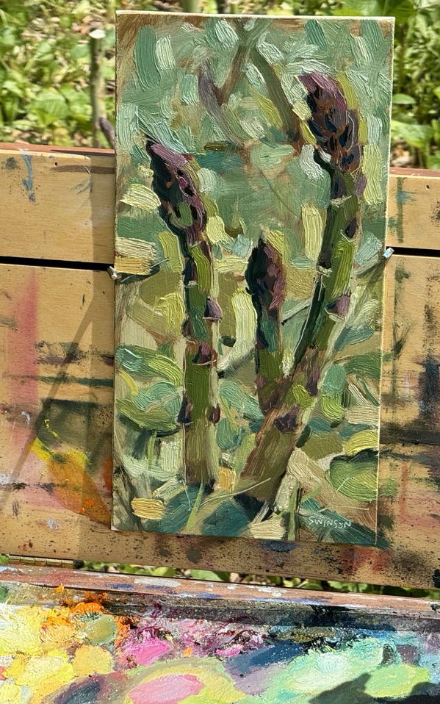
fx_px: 3261
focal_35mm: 170
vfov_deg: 12.3
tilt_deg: -24.2
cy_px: 352
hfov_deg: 7.7
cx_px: 30
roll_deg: +2.6
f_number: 2.8
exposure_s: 1/1167
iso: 50
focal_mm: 15.66
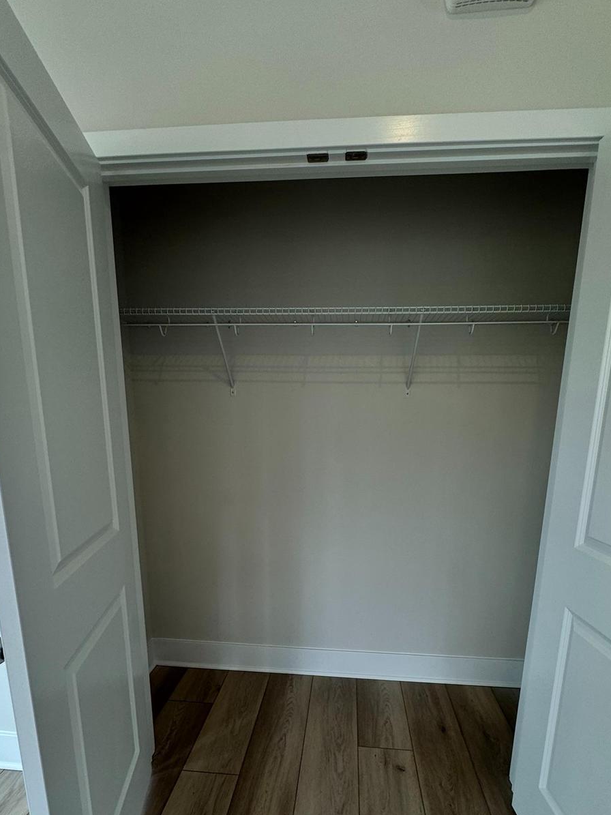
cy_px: 506
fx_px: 424
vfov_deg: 86.2
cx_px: 310
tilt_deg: -11.5
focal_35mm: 18
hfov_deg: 71.6
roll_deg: -0.4
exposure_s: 1/120
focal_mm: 2.22
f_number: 2.2
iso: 64
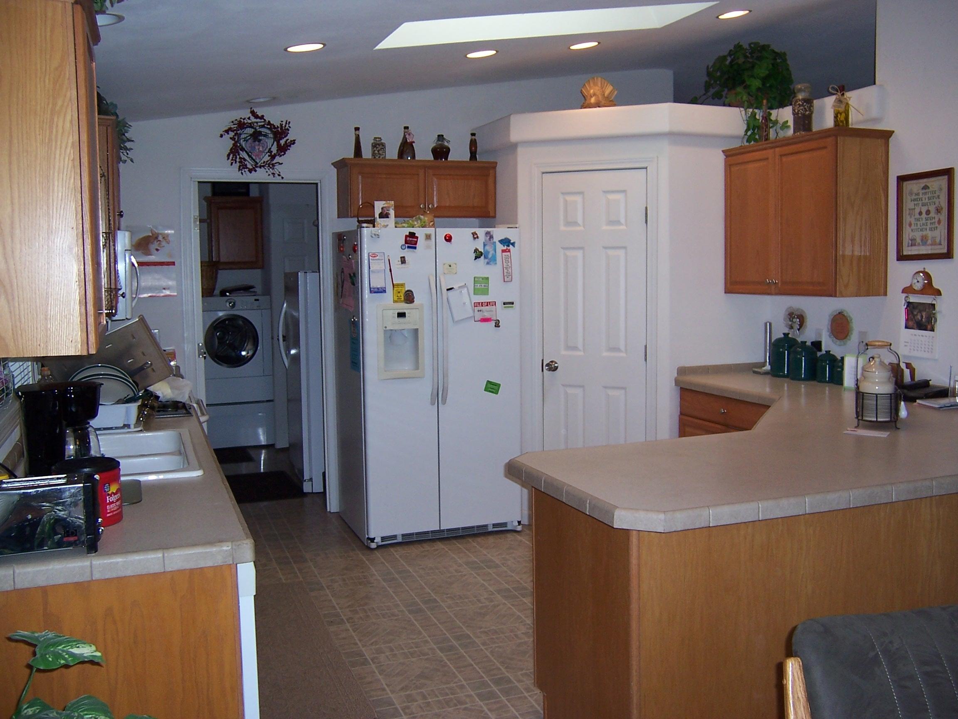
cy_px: 360
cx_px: 479
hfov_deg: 55.4
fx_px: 913
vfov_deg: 42.9
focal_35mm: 33
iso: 80
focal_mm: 5.5
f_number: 2.8
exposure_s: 1/60
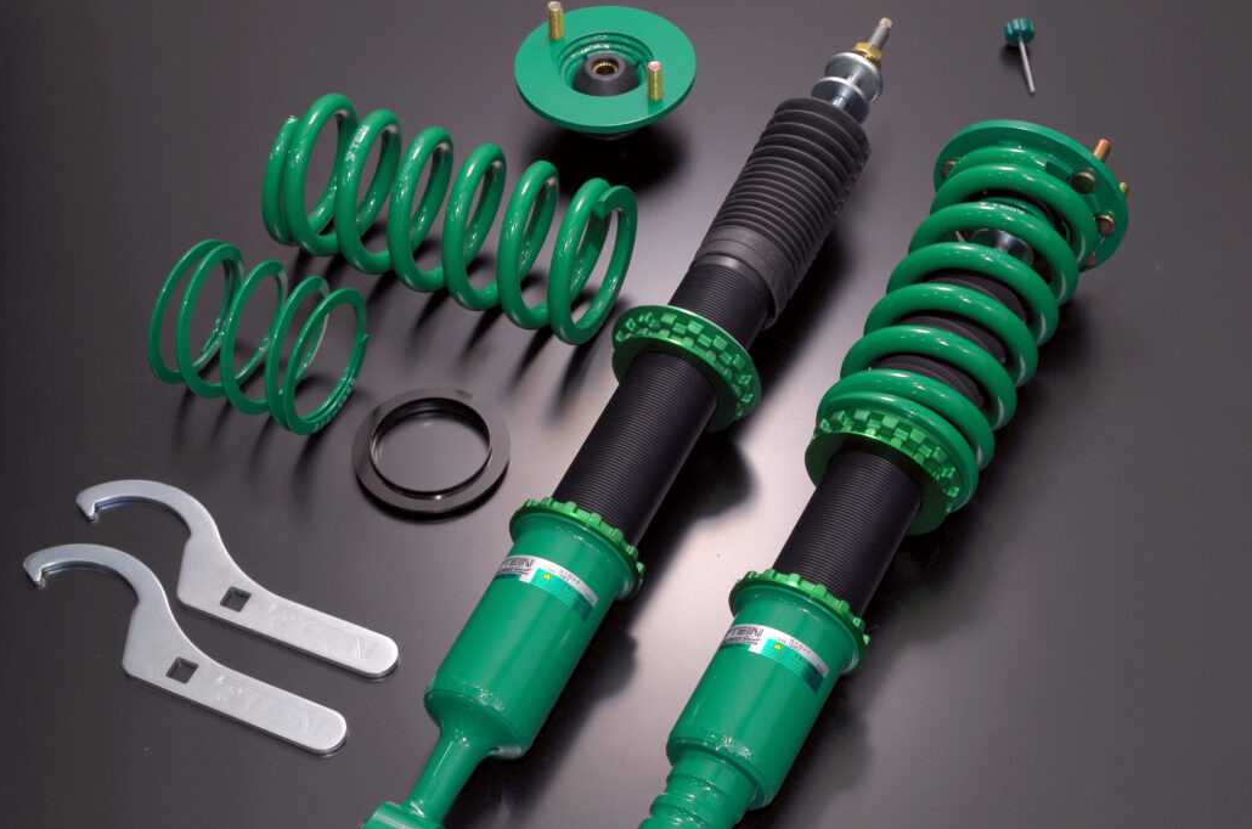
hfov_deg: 32.9
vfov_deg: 22.1
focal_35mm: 61
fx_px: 2117
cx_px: 575
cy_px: 464
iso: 100
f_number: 9
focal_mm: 35
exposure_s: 1/30
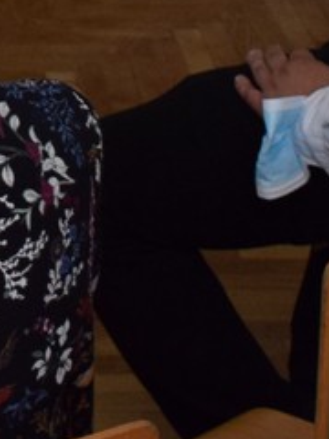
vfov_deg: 10.7
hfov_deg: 8.4
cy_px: -366
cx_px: -188
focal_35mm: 173
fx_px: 2192
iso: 1000
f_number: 3.5
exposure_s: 1/60
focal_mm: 18
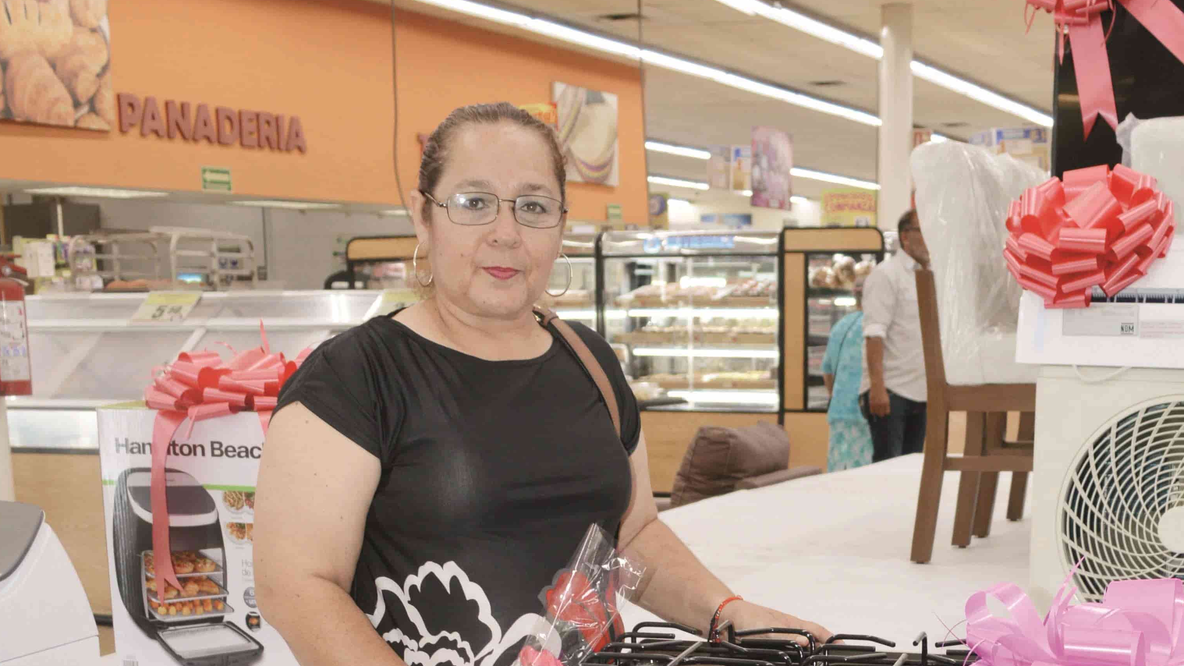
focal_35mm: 56
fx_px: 1758
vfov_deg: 20.2
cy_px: 774
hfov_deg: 36.9
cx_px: 757
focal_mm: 18
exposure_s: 1/80
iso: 400
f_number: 4
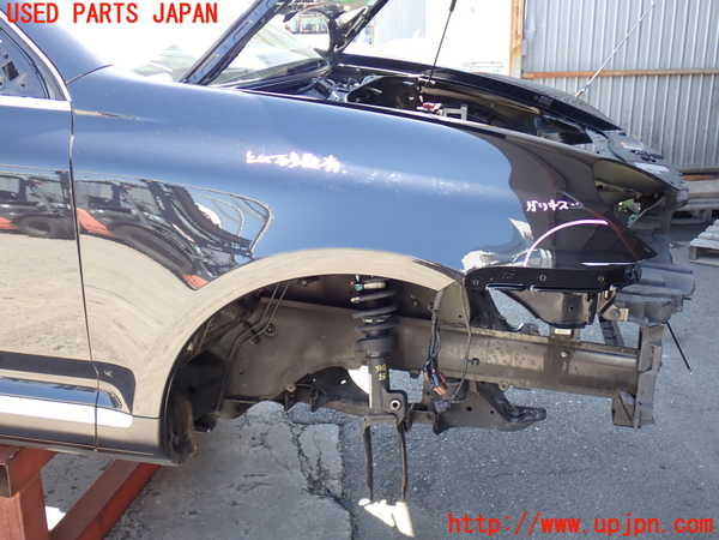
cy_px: 270
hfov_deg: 49.0
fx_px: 789
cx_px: 360
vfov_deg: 37.7
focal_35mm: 38
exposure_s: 1/80
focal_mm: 6.83
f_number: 2.7
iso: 100
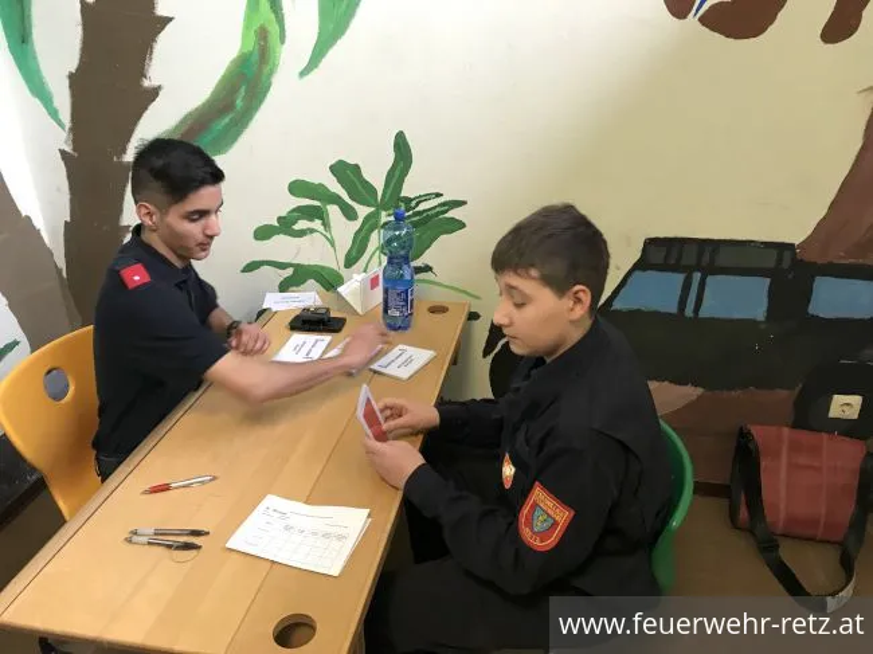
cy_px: 327
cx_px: 436
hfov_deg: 63.5
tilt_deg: -25.5
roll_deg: +0.0
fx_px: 706
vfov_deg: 49.7
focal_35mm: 28
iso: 80
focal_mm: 3.99
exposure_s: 1/17
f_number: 1.8
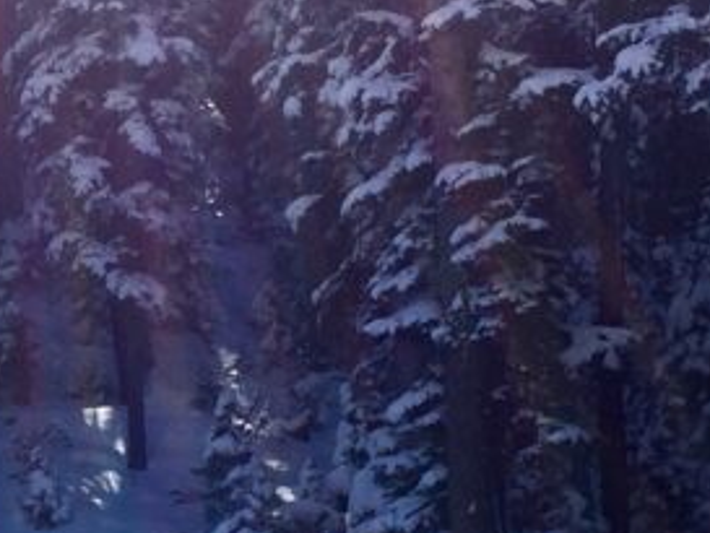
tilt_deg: +5.5
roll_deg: +0.2
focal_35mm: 137
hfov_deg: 14.1
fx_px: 2811
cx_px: -68
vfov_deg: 10.7
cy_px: 541
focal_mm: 4.15
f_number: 2.2
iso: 32
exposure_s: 1/1883
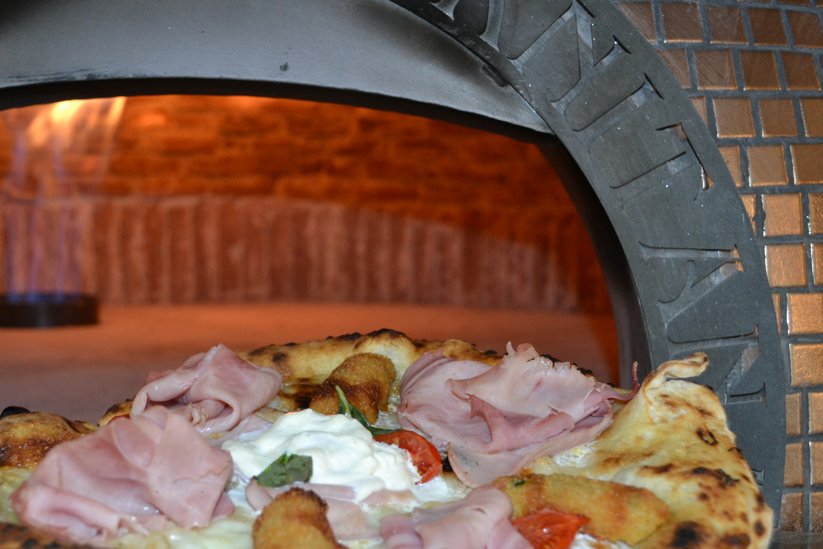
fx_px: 1303
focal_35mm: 57
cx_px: 363
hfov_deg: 35.0
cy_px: 340
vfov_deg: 23.7
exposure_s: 1/60
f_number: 4.5
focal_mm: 30
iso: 1000
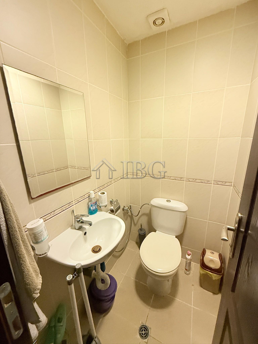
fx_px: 139
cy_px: 172
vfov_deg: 102.1
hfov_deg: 85.7
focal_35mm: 14
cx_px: 129
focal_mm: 2.22
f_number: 2.2
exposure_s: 1/50
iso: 320
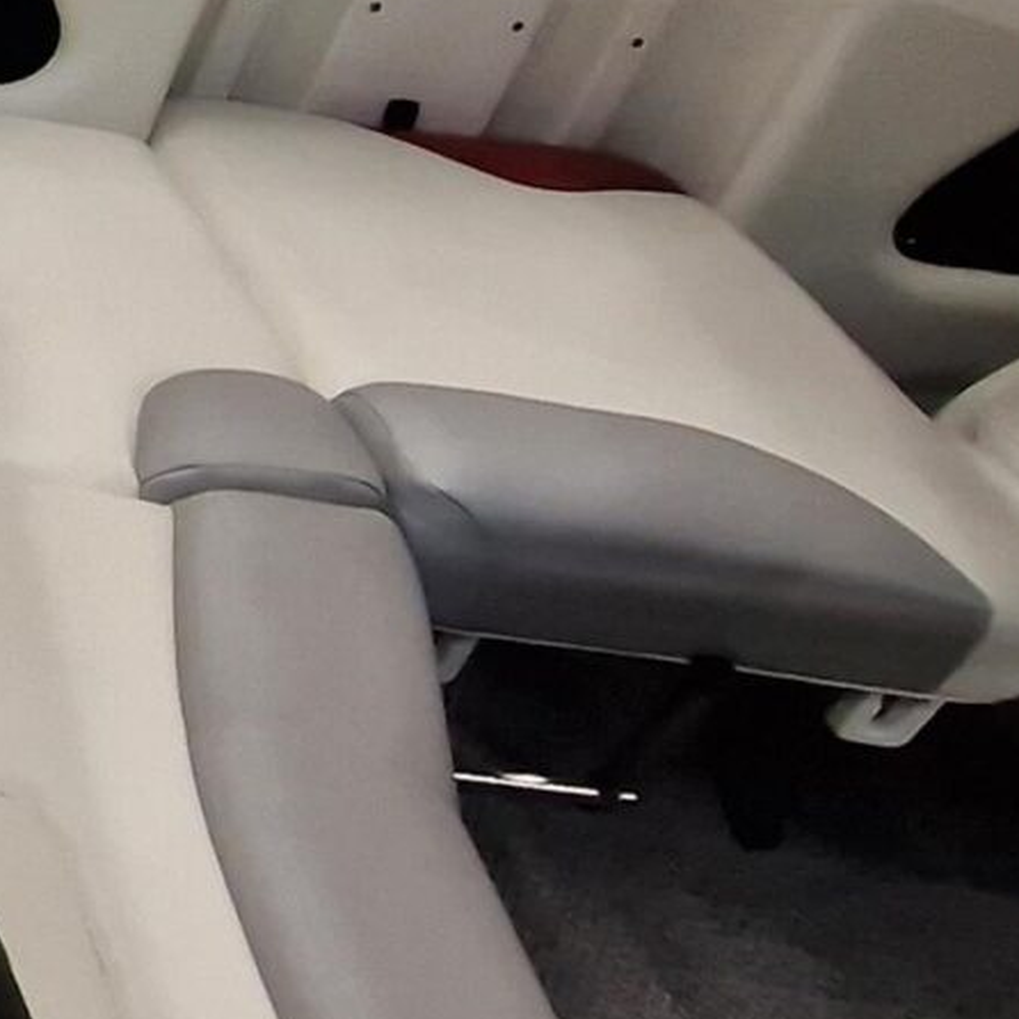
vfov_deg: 25.5
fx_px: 2198
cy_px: 158
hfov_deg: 17.8
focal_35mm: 66
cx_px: -1037
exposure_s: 1/50
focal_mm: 2.2
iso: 80
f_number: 2.2
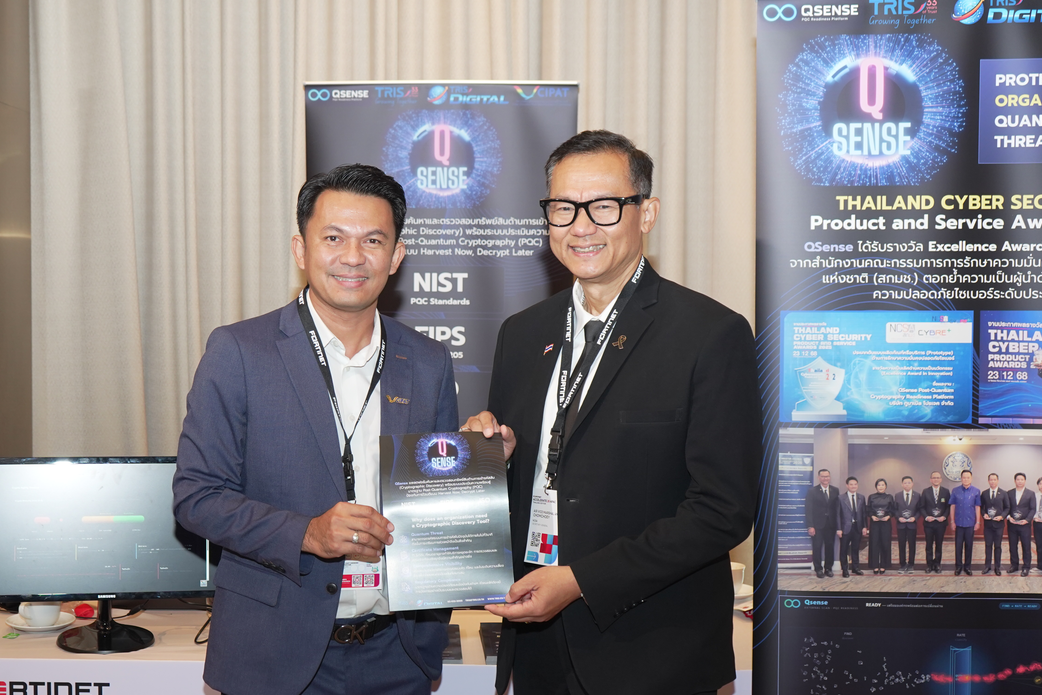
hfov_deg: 37.9
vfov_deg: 26.0
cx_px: 380
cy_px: 374
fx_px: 1505
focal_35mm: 52
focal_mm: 39
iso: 1000
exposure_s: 1/80
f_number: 5
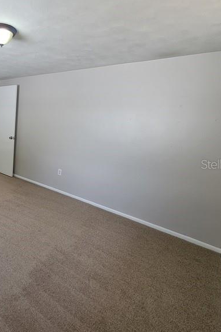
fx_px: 175
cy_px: 164
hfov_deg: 55.9
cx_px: 23
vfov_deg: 86.9
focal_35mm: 19
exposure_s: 1/60
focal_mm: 2.2
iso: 80
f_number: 2.2
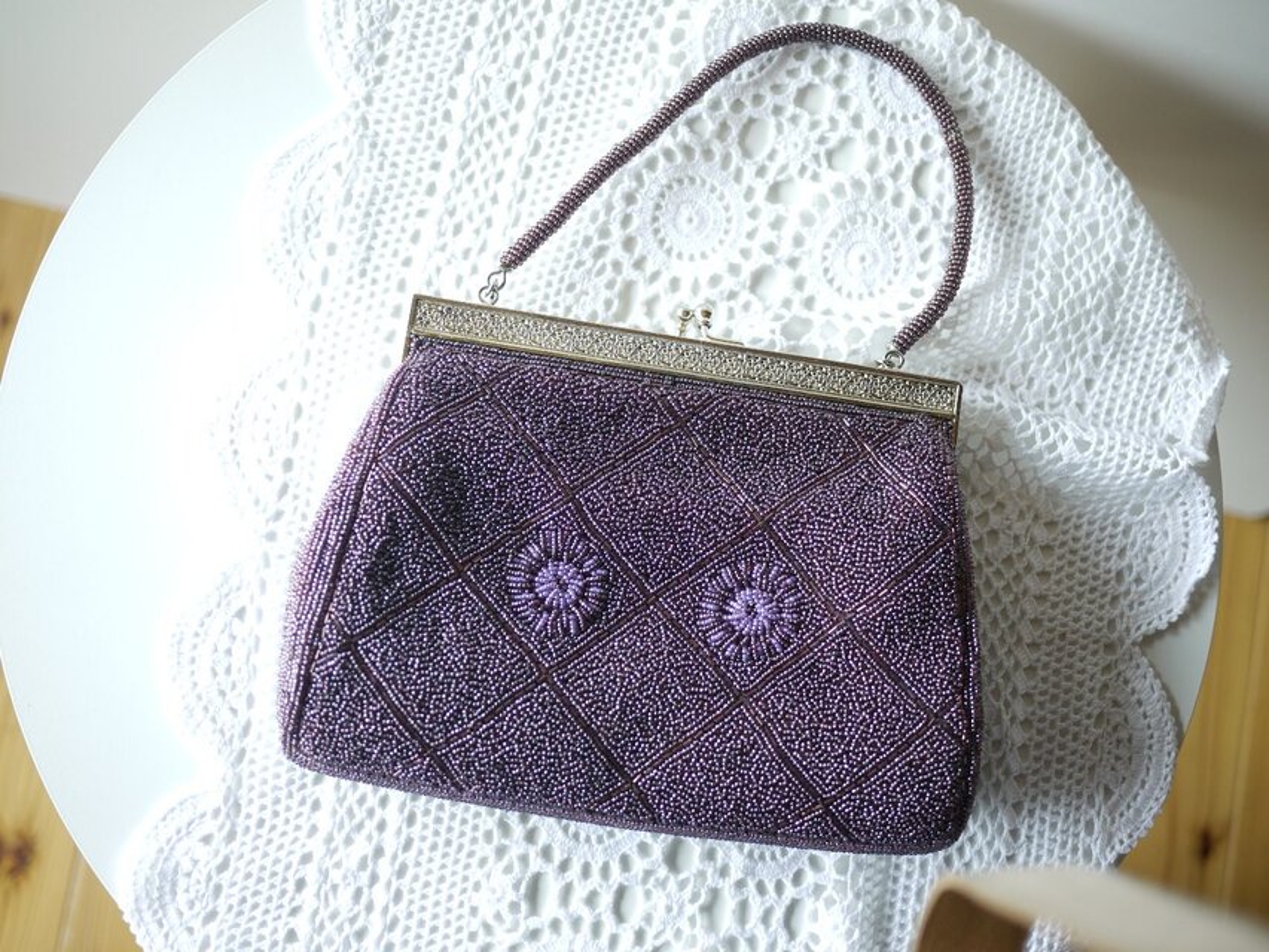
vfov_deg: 36.0
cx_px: 634
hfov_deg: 46.8
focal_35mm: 40
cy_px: 476
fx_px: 1467
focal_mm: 20
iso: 125
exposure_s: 1/30
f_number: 1.7
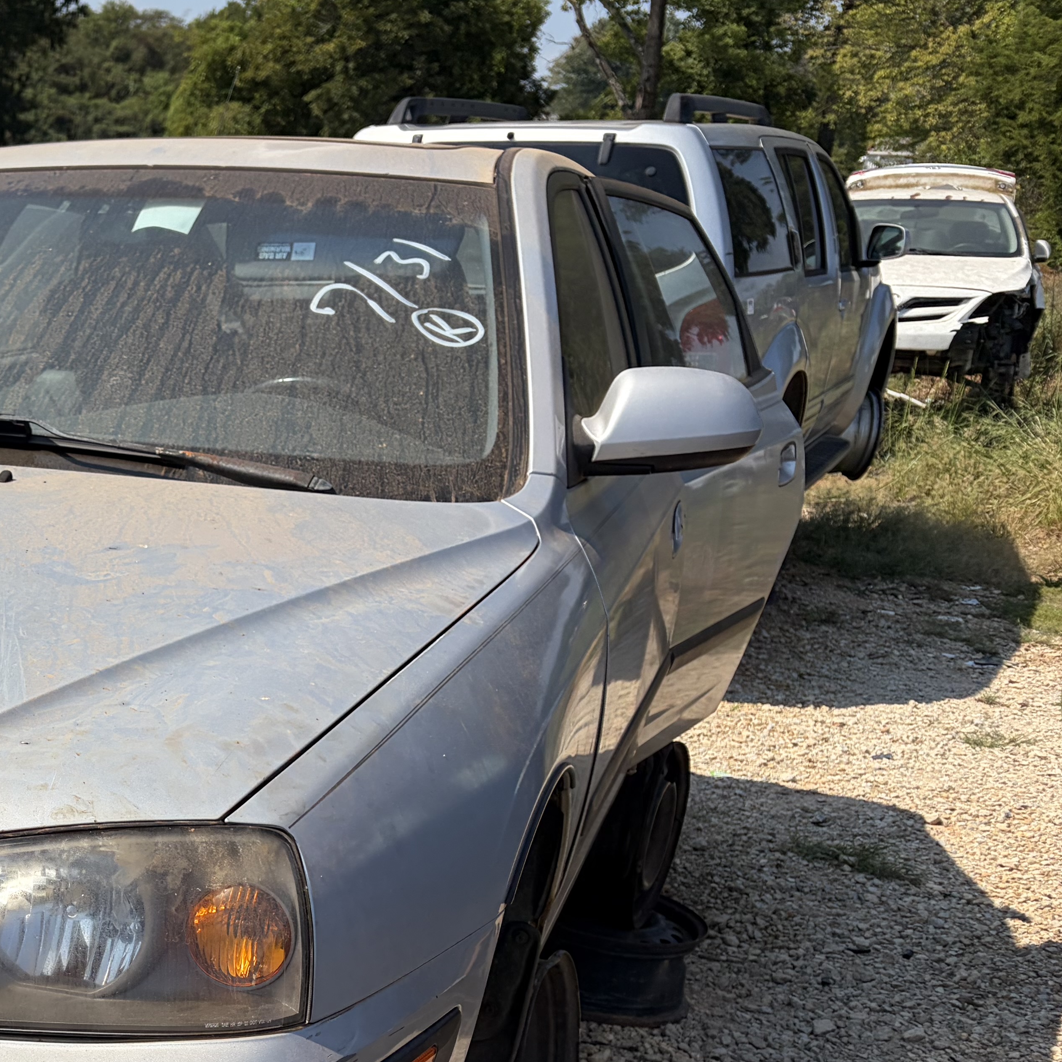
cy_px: 746
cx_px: -125
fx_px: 1805
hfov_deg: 29.4
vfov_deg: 32.4
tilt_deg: -18.6
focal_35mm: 52
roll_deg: -3.2
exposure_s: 1/6329
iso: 64
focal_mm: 5.96
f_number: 1.6
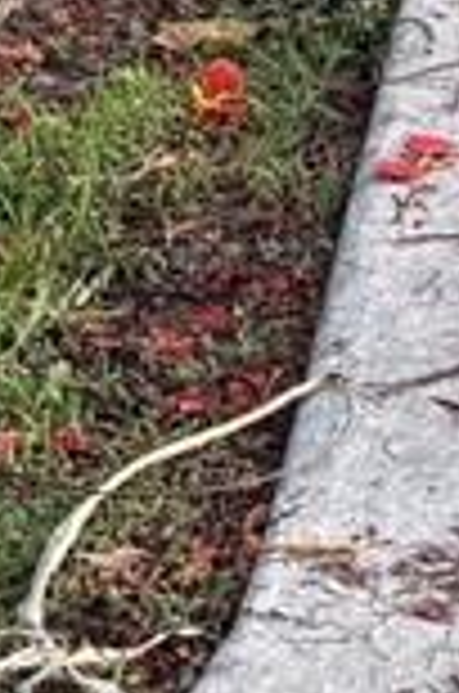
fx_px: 4995
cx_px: 248
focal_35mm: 260
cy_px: -1170
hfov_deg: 5.3
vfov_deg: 7.3
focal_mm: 6.76
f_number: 1.78
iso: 64
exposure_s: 1/121
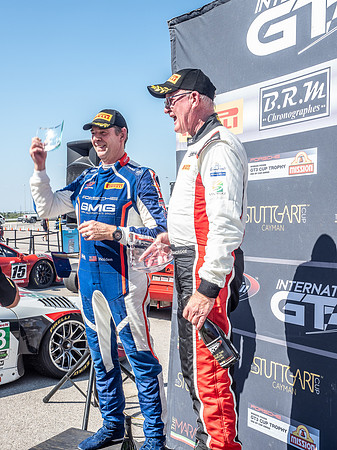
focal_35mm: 44
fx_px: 572
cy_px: 225
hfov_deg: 32.8
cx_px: 168
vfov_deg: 43.0
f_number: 7.1
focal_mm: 22
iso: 64
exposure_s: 1/125
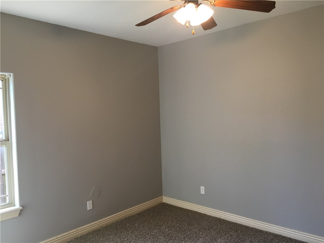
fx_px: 271
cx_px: 162
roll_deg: +2.1
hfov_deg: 61.7
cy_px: 122
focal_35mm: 29
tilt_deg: -1.3
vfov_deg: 48.2
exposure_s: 1/30
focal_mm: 4.15
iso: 40
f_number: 2.2
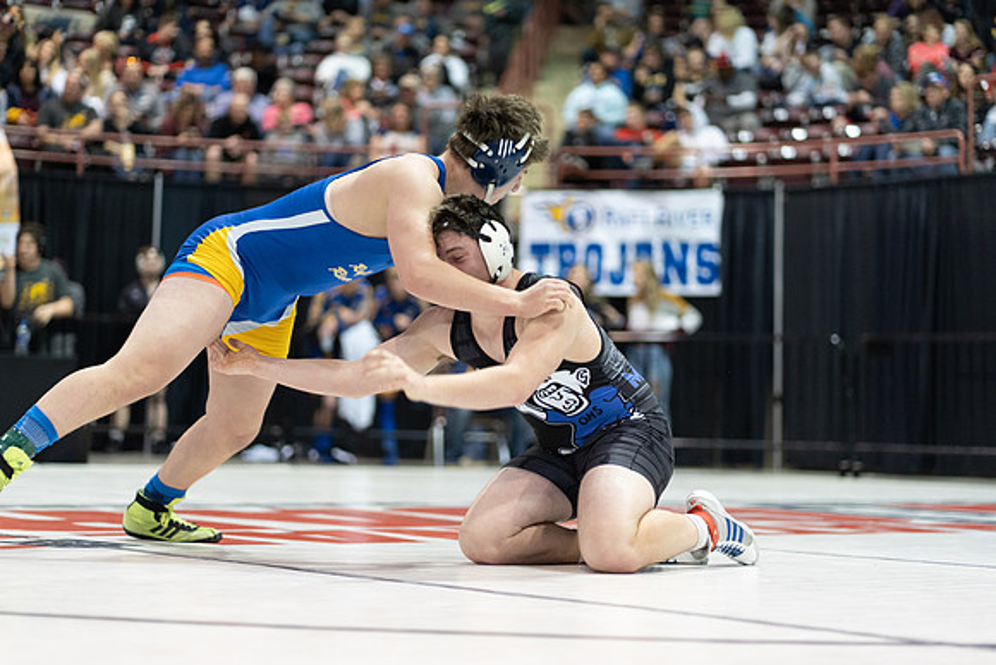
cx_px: 498
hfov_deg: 23.9
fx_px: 2352
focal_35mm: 85
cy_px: 332
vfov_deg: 16.1
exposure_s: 1/500
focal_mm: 85
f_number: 1.8
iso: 2000
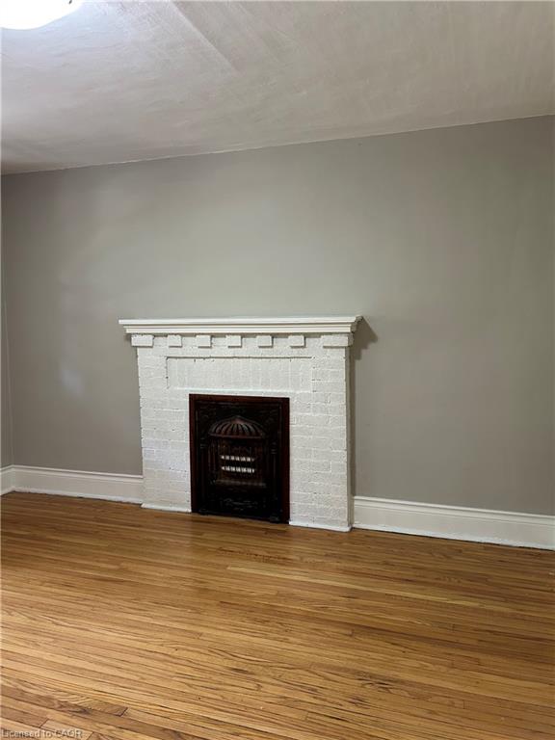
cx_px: 278
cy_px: 370
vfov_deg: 67.3
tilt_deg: -4.8
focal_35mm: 26
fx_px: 556
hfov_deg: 53.1
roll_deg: +0.2
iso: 160
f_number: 1.5
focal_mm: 5.7
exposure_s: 1/60
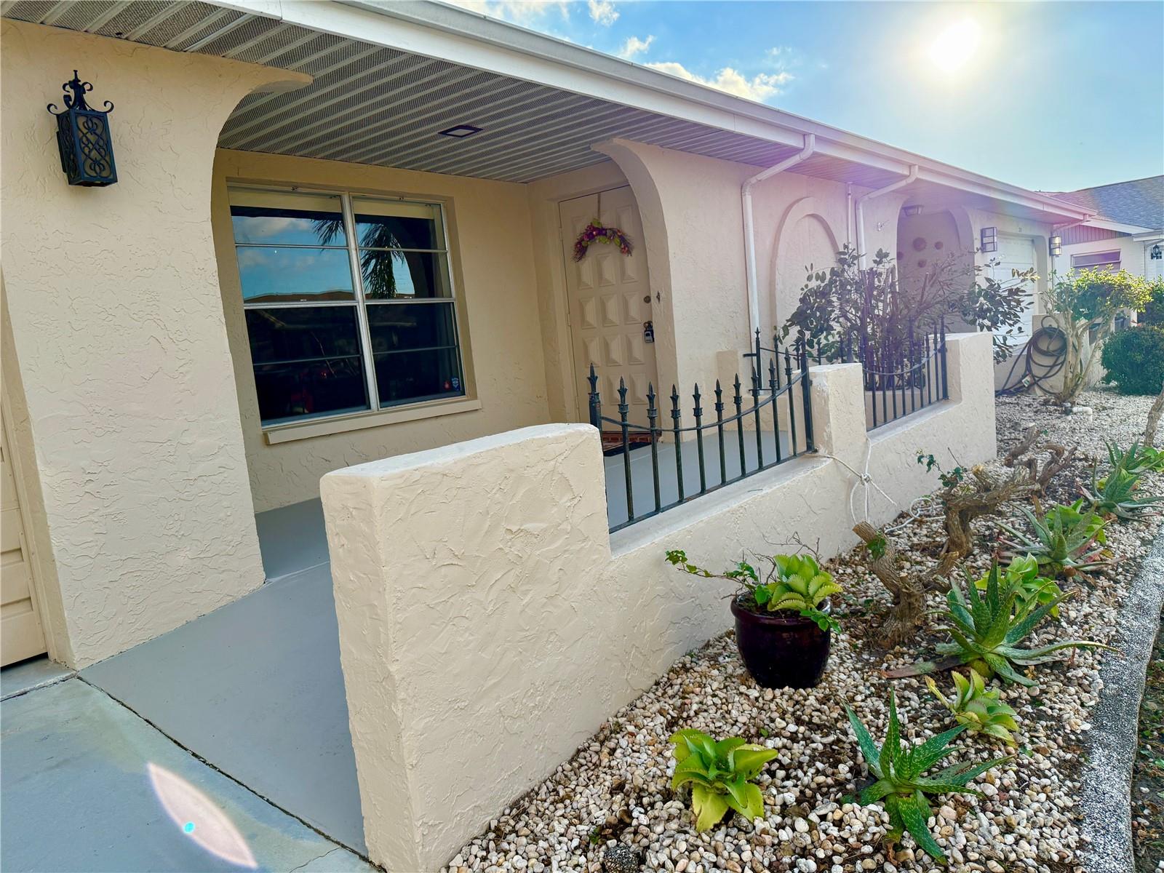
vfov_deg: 56.8
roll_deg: +4.9
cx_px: 582
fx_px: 807
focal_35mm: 24
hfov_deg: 71.6
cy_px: 436
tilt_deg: -7.2
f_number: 1.78
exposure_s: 1/2299
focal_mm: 6.76
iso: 100
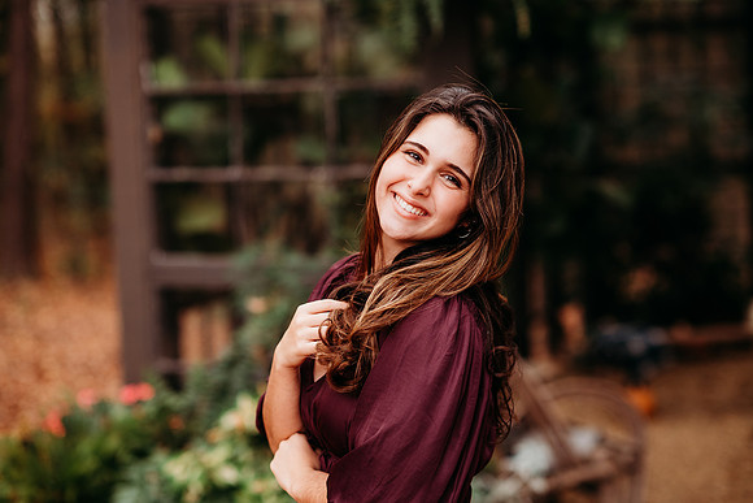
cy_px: 252
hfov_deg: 23.9
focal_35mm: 85
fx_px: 1778
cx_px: 376
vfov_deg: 16.1
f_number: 2.2
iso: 250
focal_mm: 85
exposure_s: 1/500
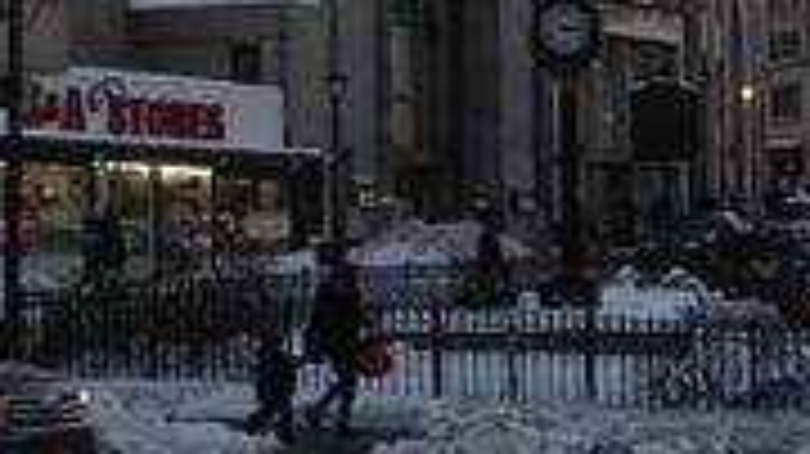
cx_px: 315
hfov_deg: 14.9
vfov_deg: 8.3
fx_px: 3091
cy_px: -45
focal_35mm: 144
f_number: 2.4
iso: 64
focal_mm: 4.12
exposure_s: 1/120
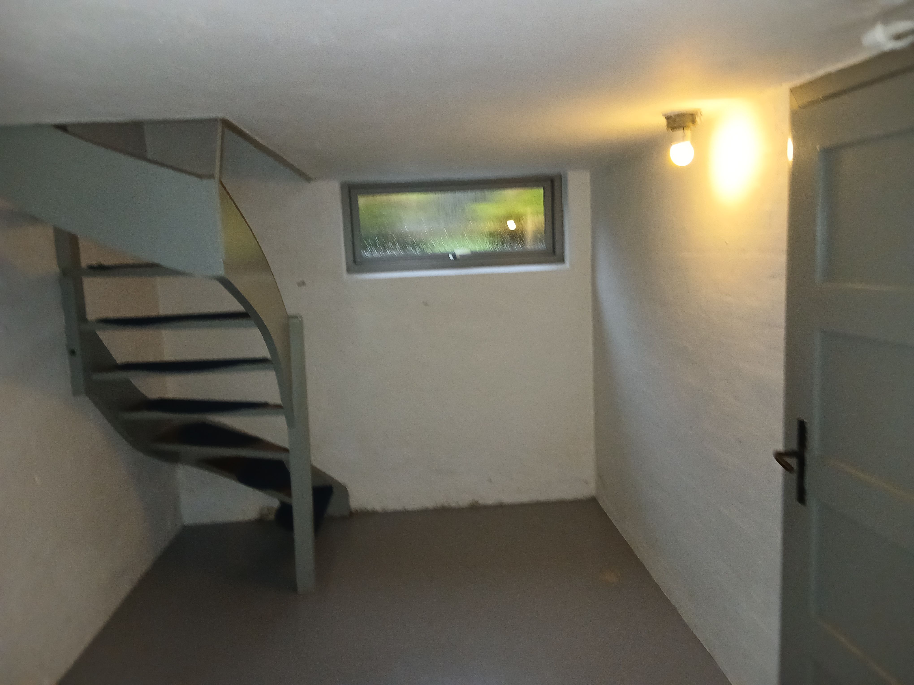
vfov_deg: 53.1
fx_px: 687
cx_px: 457
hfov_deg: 67.3
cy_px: 342
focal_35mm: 26
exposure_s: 1/25
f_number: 1.8
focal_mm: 3.98
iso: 320
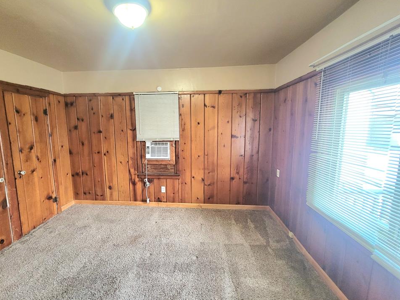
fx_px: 162
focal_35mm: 14
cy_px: 150
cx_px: 188
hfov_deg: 101.9
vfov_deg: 85.7
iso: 400
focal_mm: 2.2
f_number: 2.2
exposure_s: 1/60.2
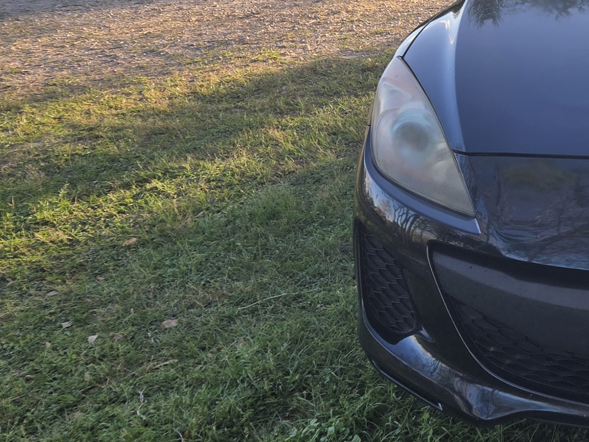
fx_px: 1208
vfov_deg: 20.5
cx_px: 748
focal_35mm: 71
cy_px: 100
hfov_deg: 24.3
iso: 25
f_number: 1.8
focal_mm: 5.4
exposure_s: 1/621
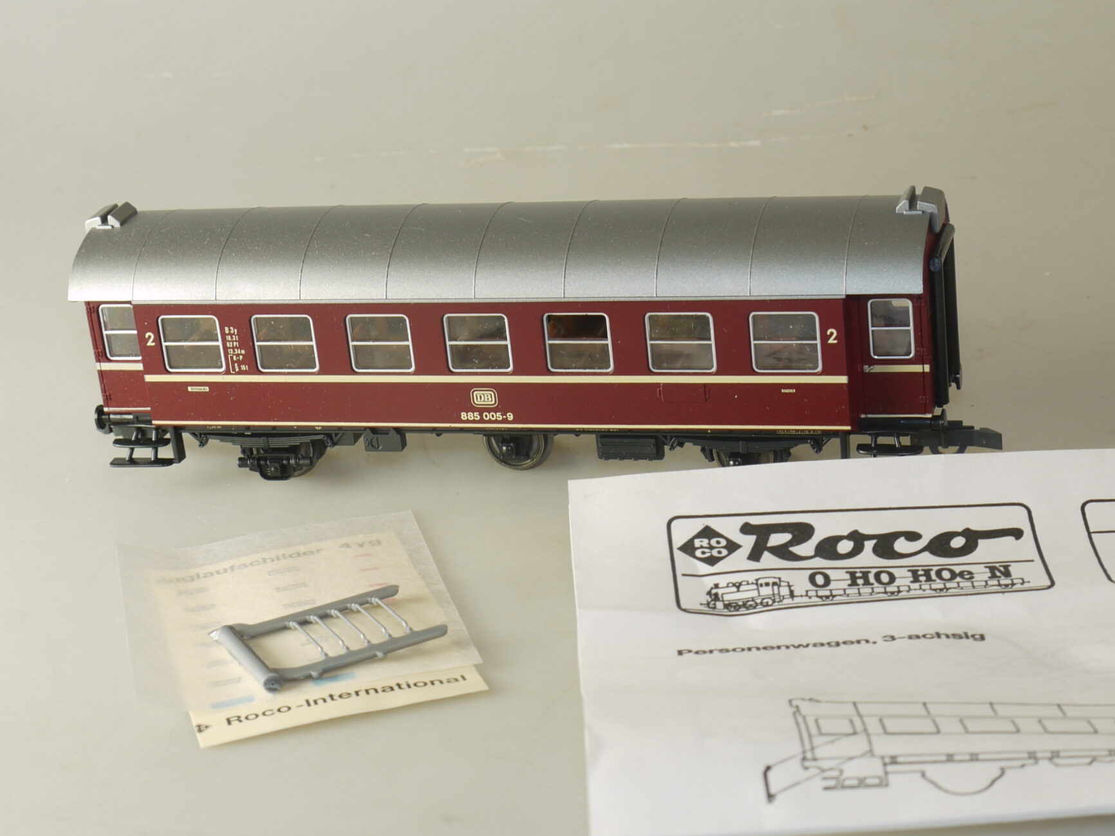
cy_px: 422
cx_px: 495
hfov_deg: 23.5
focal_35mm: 83
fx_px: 2673
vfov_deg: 17.8
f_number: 9
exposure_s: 1/13
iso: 100
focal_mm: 25
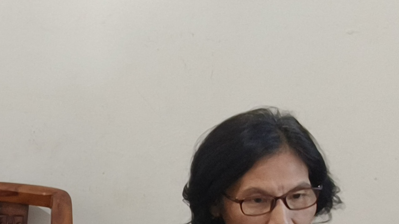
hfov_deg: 15.4
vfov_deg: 10.0
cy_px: 226
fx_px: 1270
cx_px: -315
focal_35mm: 120
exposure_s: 1/33.3
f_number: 1.88
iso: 114
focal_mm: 5.56
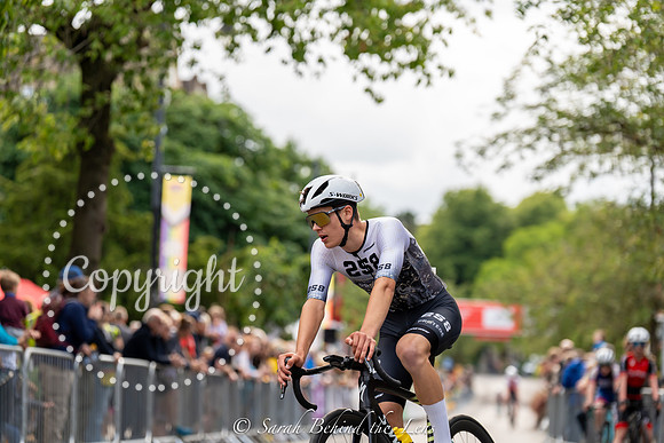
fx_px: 2361
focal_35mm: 128
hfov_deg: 16.0
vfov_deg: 10.7
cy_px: 222
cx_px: 332
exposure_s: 1/1000
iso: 400
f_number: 3.2
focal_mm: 128
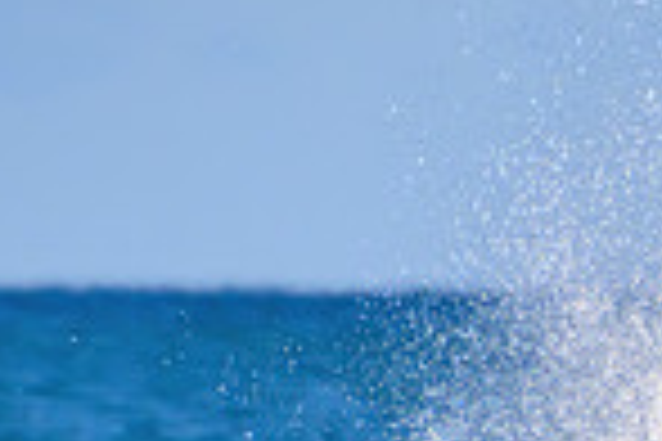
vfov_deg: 0.4
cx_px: 1256
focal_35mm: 3161
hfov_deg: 0.7
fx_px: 58123
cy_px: 605
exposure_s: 1/2500
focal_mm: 800
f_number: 11
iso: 1400
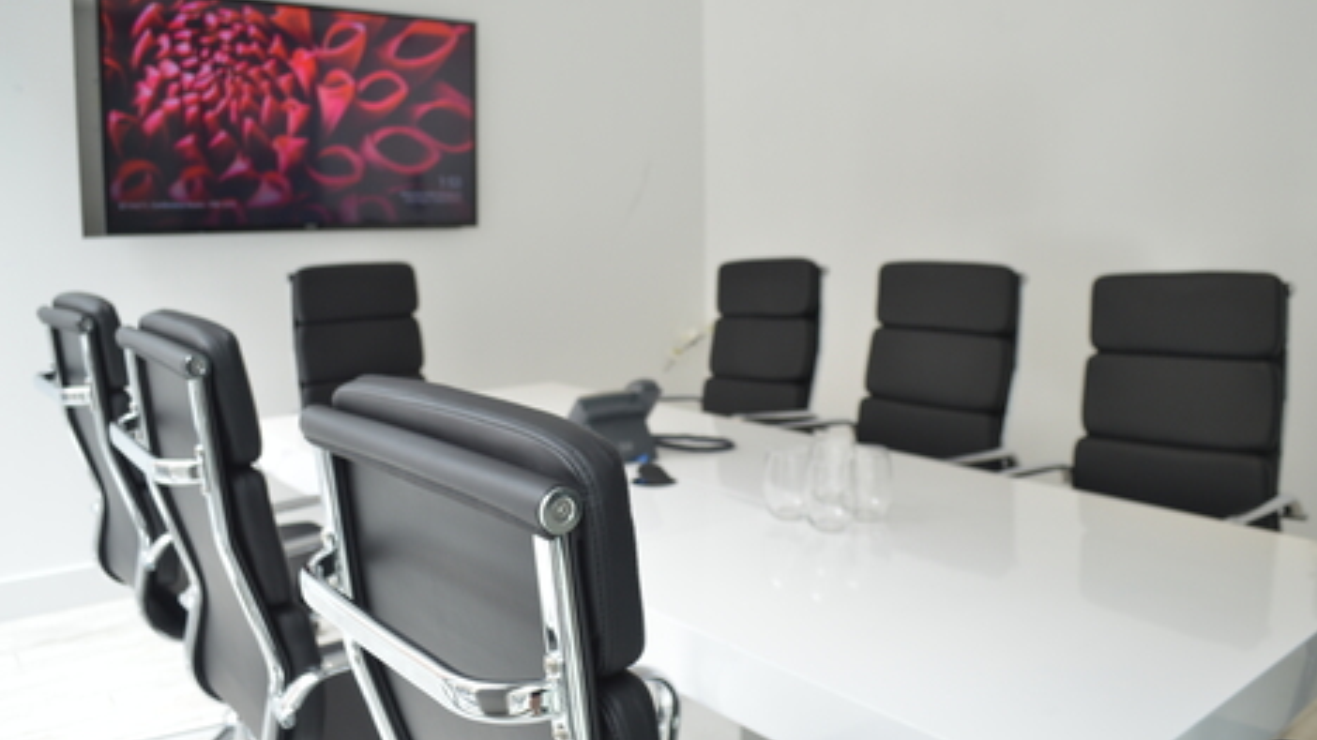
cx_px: 670
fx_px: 1012
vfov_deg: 40.1
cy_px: 326
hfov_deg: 66.1
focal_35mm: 29
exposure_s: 1/50
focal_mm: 18
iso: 200
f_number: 4
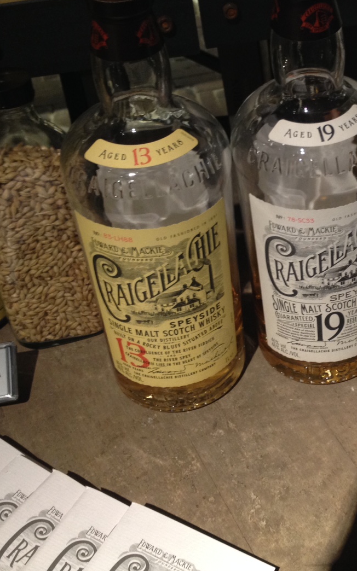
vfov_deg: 35.1
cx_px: 298
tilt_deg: -39.5
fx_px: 903
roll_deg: +1.5
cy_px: 249
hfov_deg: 22.0
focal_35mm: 58
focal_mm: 4.28
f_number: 2.4
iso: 100
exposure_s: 1/20
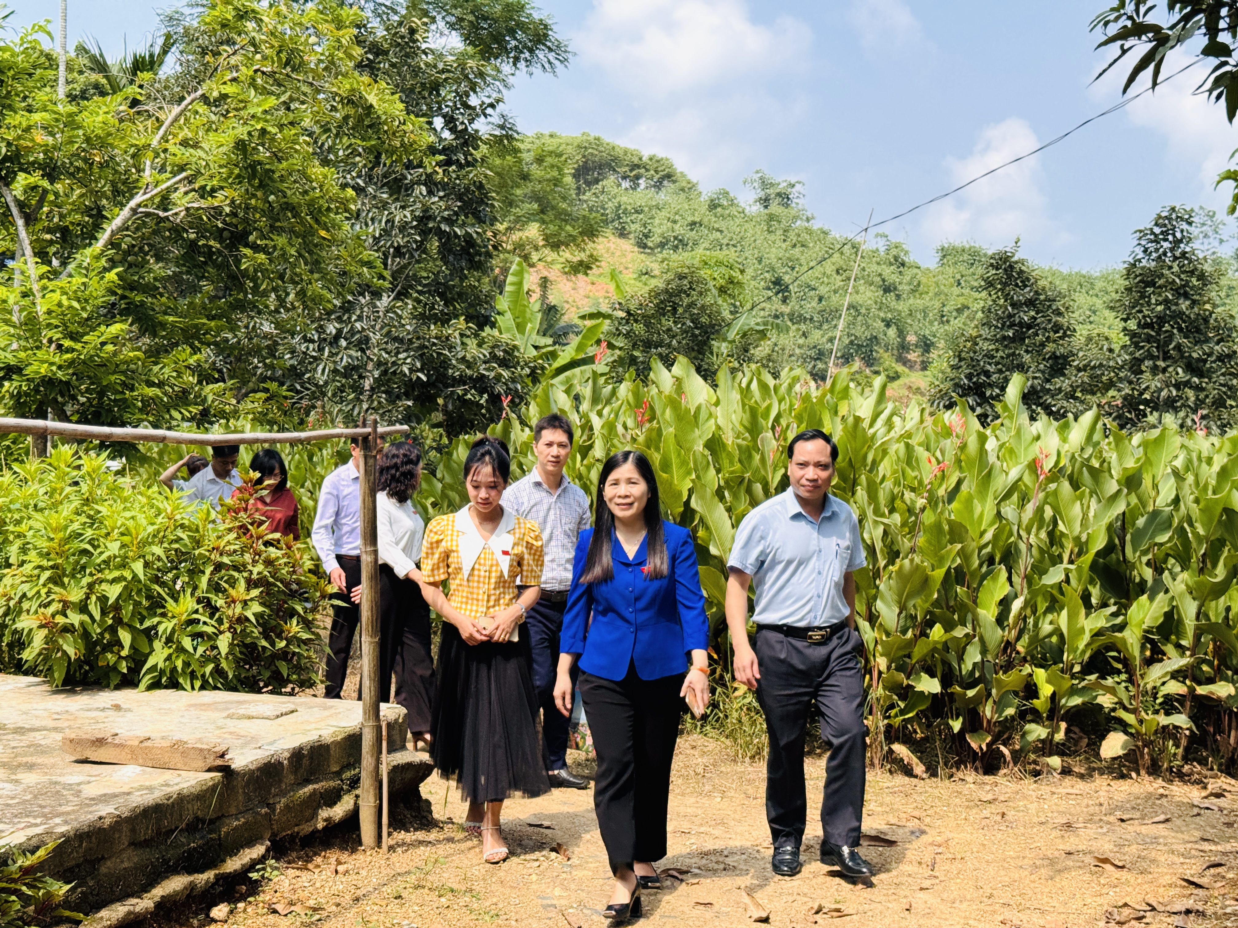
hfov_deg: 39.7
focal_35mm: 48
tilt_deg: -2.6
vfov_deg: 30.3
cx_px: 619
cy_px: 464
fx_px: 1717
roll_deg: -2.8
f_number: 1.78
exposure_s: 1/1869
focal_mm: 6.76
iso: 64
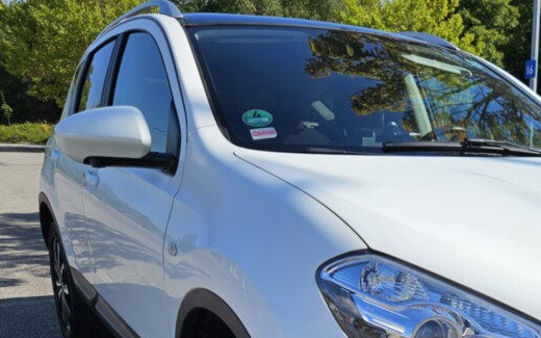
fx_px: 708
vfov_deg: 24.9
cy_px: 375
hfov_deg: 39.4
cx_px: 468
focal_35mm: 48
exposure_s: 1/2657
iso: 25
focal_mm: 5.4
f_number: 1.8
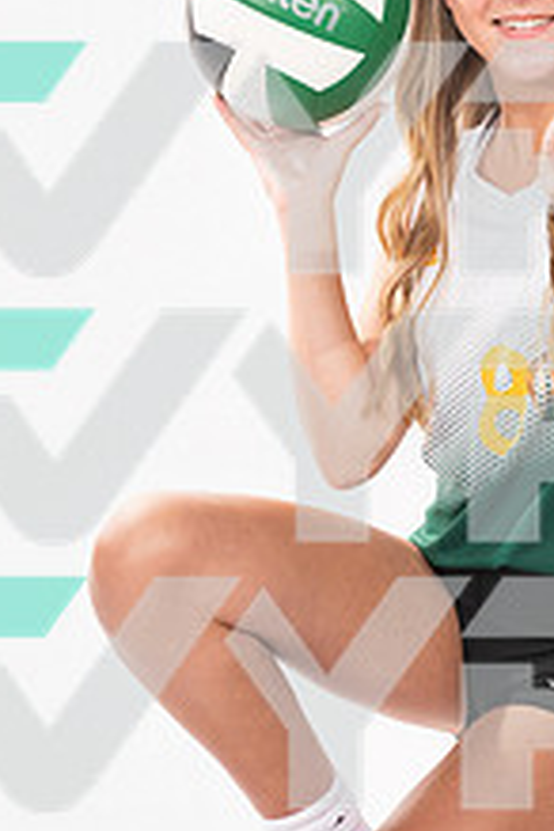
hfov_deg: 12.8
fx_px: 2470
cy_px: 429
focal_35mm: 107
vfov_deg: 19.1
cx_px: 425
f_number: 7.1
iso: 640
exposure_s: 1/400
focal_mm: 52
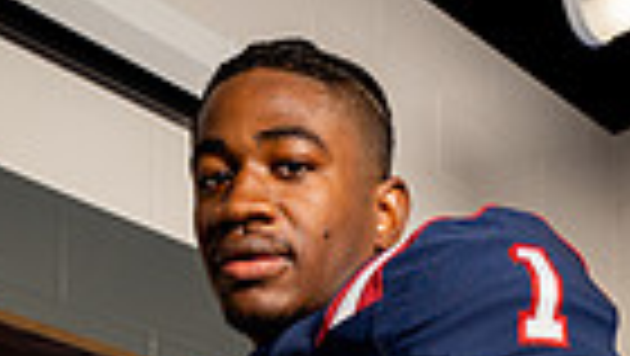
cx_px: 464
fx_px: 1354
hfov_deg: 25.9
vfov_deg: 11.7
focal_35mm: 81
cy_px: 897
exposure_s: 1/250
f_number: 6.3
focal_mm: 24
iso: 160
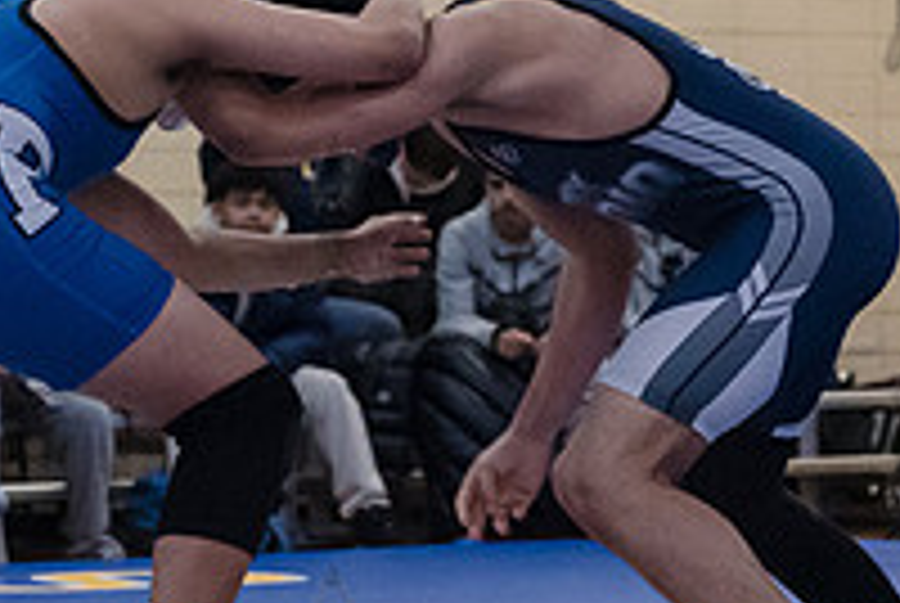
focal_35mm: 214
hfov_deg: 9.6
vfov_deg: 6.4
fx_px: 5358
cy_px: 68
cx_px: 236
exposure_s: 1/400
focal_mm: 62
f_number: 3.2
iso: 6400
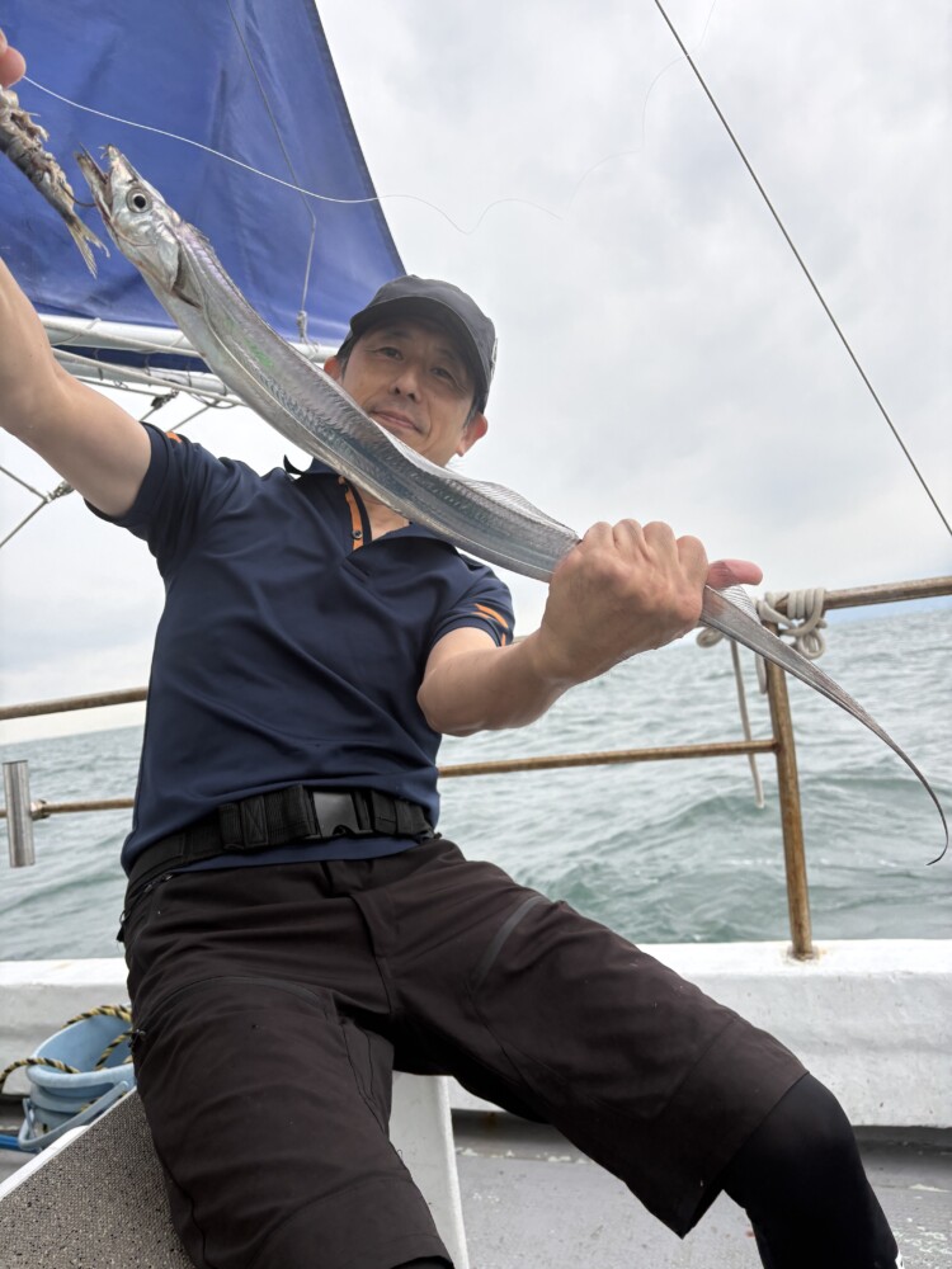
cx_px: 476
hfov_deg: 53.1
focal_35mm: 26
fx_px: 953
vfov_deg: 67.3
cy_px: 634
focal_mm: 5.96
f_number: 1.6
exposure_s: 1/325
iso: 40
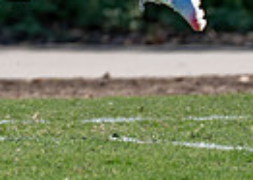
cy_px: -221
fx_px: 11394
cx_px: -209
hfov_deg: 1.3
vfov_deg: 0.9
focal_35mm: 1589
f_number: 2.8
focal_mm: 200
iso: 100
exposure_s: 1/1600
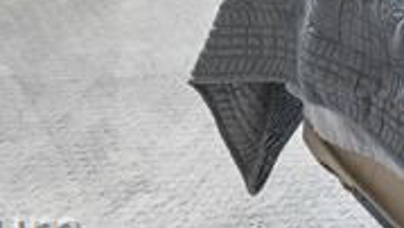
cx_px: 682
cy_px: -492
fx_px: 958
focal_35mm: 89
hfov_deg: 19.3
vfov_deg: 9.7
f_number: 13
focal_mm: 14.9
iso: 400
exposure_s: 1/5
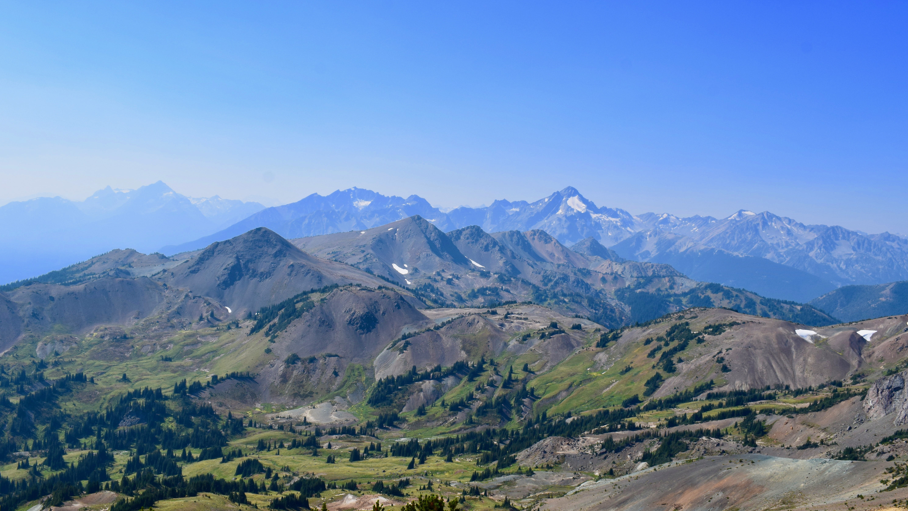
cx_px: 453
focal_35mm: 37
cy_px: 276
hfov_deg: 54.6
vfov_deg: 32.4
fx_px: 880
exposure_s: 1/500
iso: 320
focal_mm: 23
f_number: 11
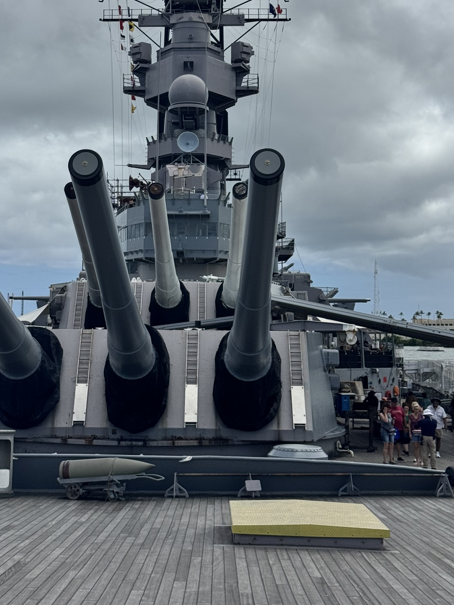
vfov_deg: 30.2
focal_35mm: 64
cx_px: 162
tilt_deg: +5.6
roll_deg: -0.7
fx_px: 1119
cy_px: 242
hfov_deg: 22.9
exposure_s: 1/10526
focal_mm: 6.76
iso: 80
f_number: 1.78
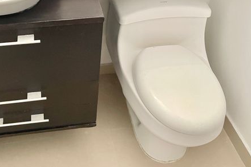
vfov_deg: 31.6
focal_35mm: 41
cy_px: 30
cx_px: 80
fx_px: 286
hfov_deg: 46.5
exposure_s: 1/40
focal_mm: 4.2
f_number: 1.6
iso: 640
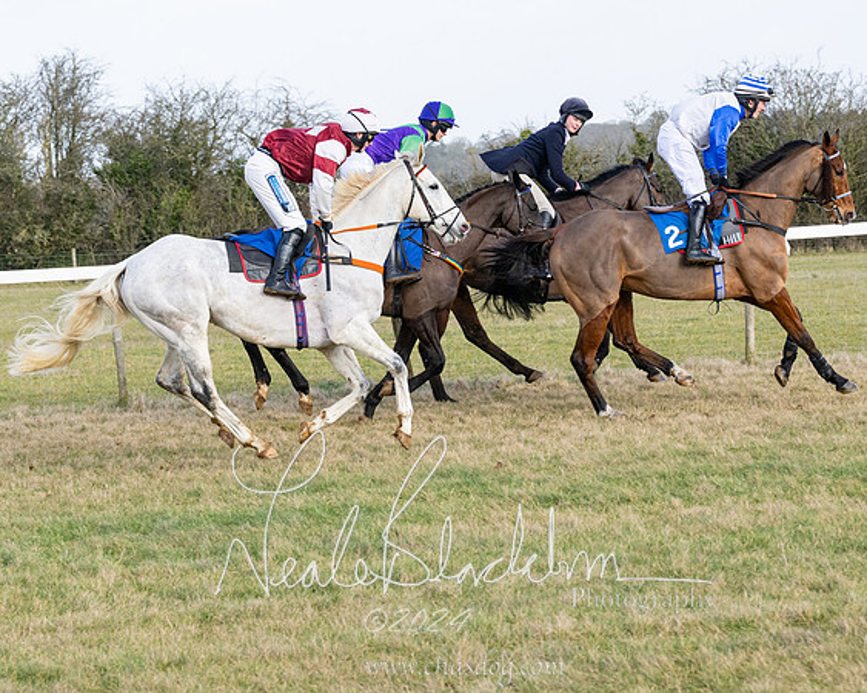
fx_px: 3215
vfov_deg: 12.3
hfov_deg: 15.3
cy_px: 367
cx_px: 315
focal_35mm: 125
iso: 400
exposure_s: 1/1250
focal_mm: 70
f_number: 5
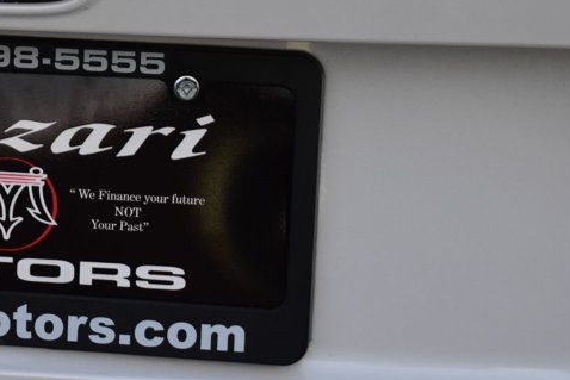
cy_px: 143
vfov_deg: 8.2
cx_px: 31
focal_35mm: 167
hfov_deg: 12.2
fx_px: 2645
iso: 1100
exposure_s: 1/15
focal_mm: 52
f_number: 6.3
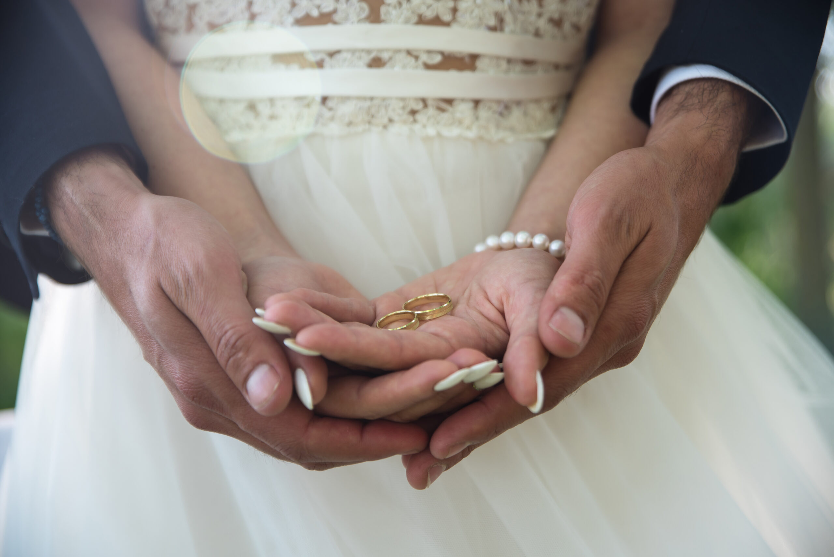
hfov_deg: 30.9
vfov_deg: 20.9
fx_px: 1506
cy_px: 278
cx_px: 417
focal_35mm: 65
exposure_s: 1/160
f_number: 2.8
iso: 100
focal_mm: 65
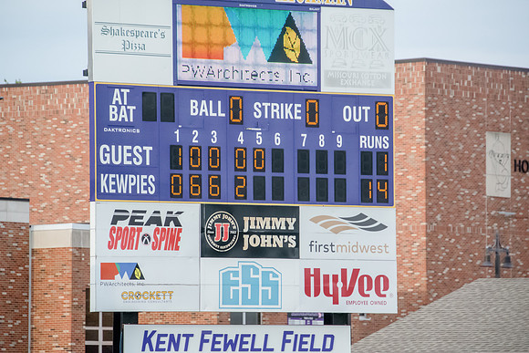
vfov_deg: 5.0
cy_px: 176
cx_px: 264
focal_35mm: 278
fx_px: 4078
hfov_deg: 7.4
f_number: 5.6
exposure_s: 1/2500
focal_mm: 185
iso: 4000
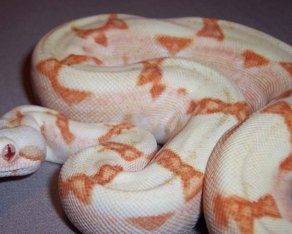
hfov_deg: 31.5
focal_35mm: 59
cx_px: 83
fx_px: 510
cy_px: 160
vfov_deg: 25.6
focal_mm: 8
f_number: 2.8
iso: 100
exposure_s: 1/60
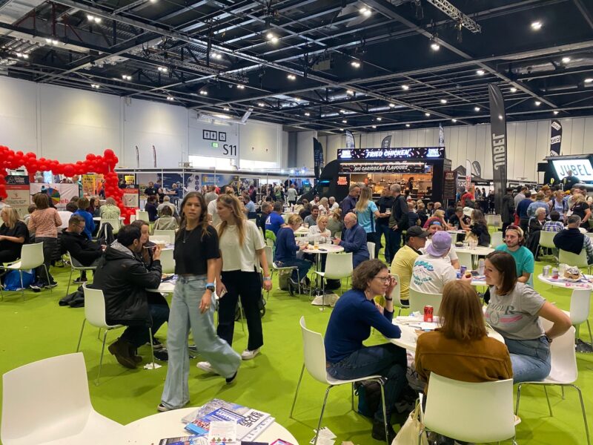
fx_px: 445
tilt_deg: -4.8
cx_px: 296
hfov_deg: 67.3
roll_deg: -0.8
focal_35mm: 26
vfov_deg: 53.1
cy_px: 222
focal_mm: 4.25
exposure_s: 1/50
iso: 320
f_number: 1.8
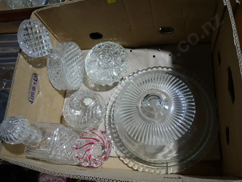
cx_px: 121
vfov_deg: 48.2
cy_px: 93
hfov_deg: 61.7
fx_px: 203
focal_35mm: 29
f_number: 3.5
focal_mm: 14
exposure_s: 1/60
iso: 200
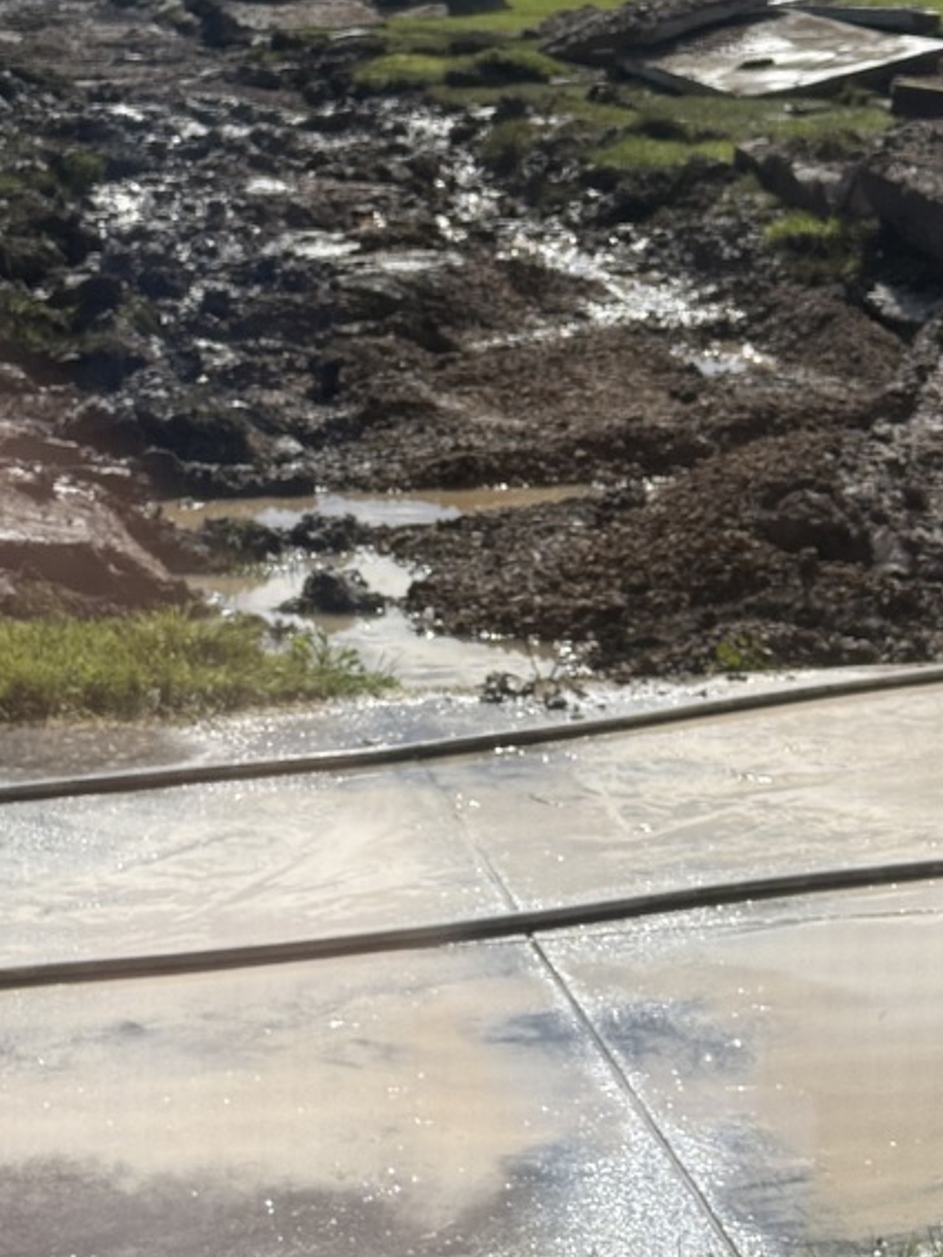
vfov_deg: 22.5
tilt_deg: -10.8
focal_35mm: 87
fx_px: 3159
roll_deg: -0.6
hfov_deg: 17.0
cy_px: 487
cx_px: 456
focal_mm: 6.76
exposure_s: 1/4878
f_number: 1.78
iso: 64
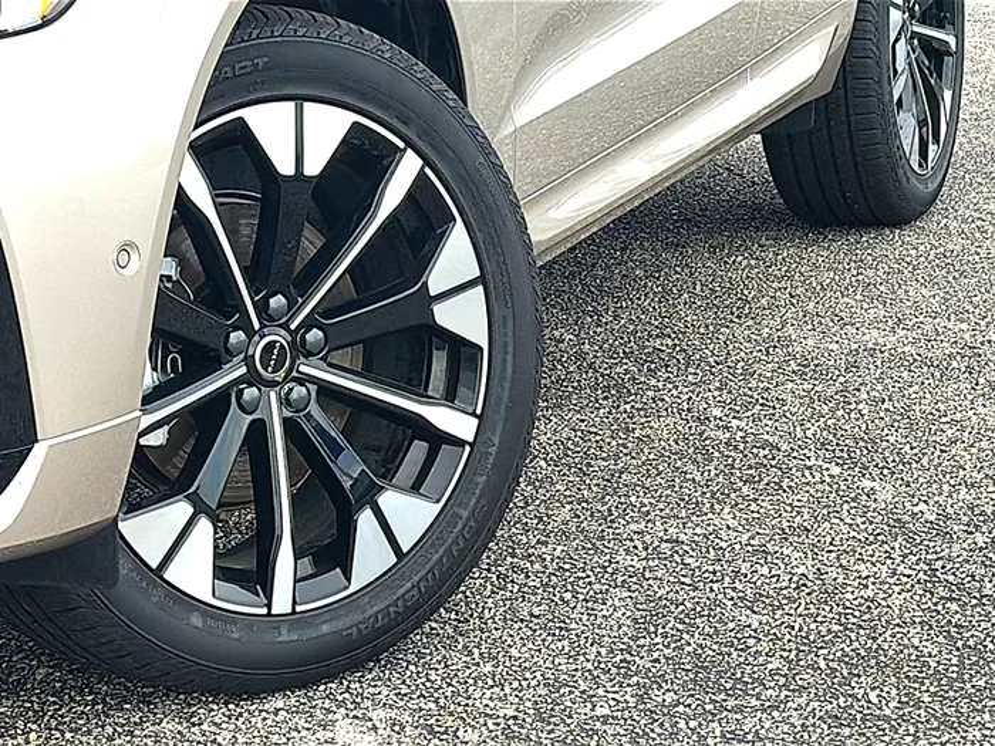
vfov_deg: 14.8
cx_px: 498
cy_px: 373
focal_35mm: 100
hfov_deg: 19.6
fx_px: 2874
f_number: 1.78
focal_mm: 6.86
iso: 100
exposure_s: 1/1701
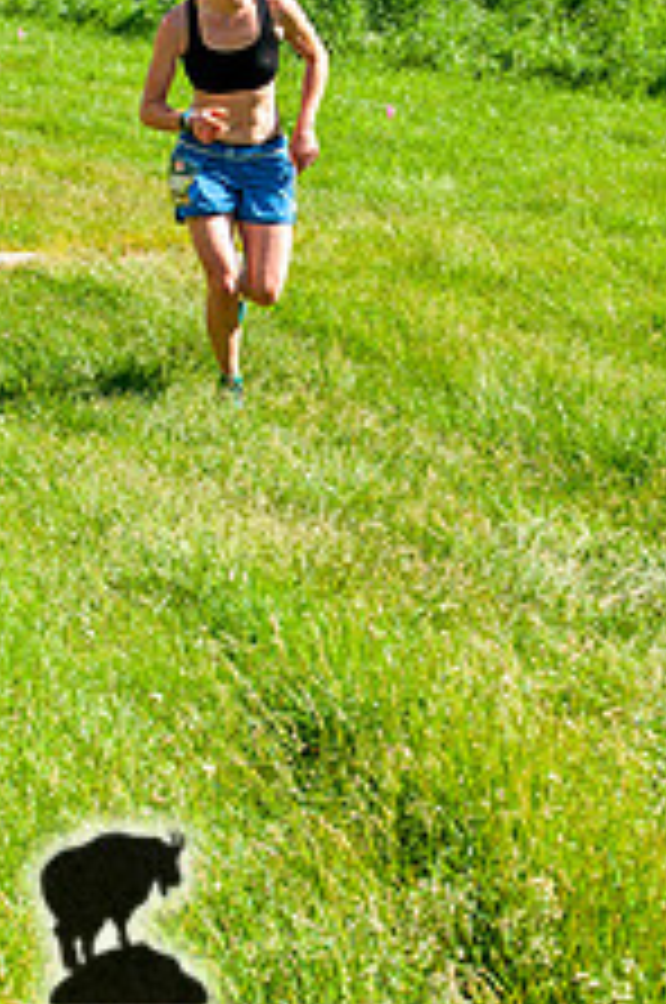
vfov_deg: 19.8
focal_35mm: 103
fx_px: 2867
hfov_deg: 13.2
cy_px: 320
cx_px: 385
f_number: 8
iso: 200
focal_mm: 34
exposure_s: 1/400
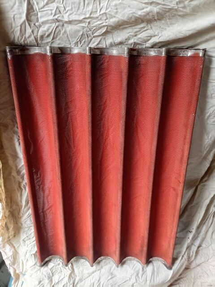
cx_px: 108
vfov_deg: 69.4
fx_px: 207
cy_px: 144
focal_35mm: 25
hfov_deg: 54.8
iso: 245
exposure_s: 1/25
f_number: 1.8
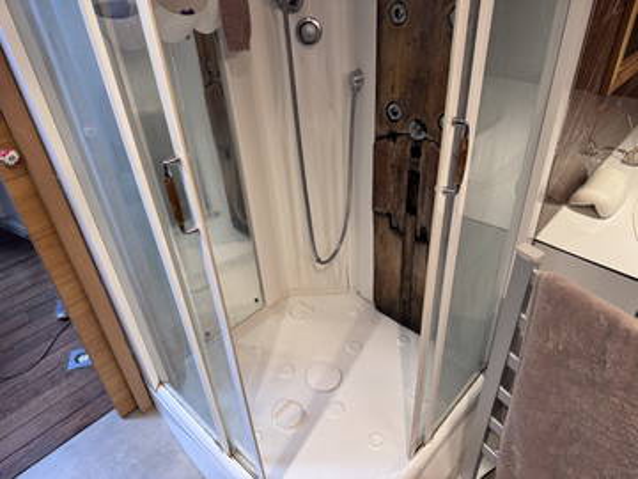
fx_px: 442
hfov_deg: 71.6
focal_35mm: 24
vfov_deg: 56.8
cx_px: 319
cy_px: 240
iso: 160
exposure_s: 1/50
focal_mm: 6.76
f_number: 1.78
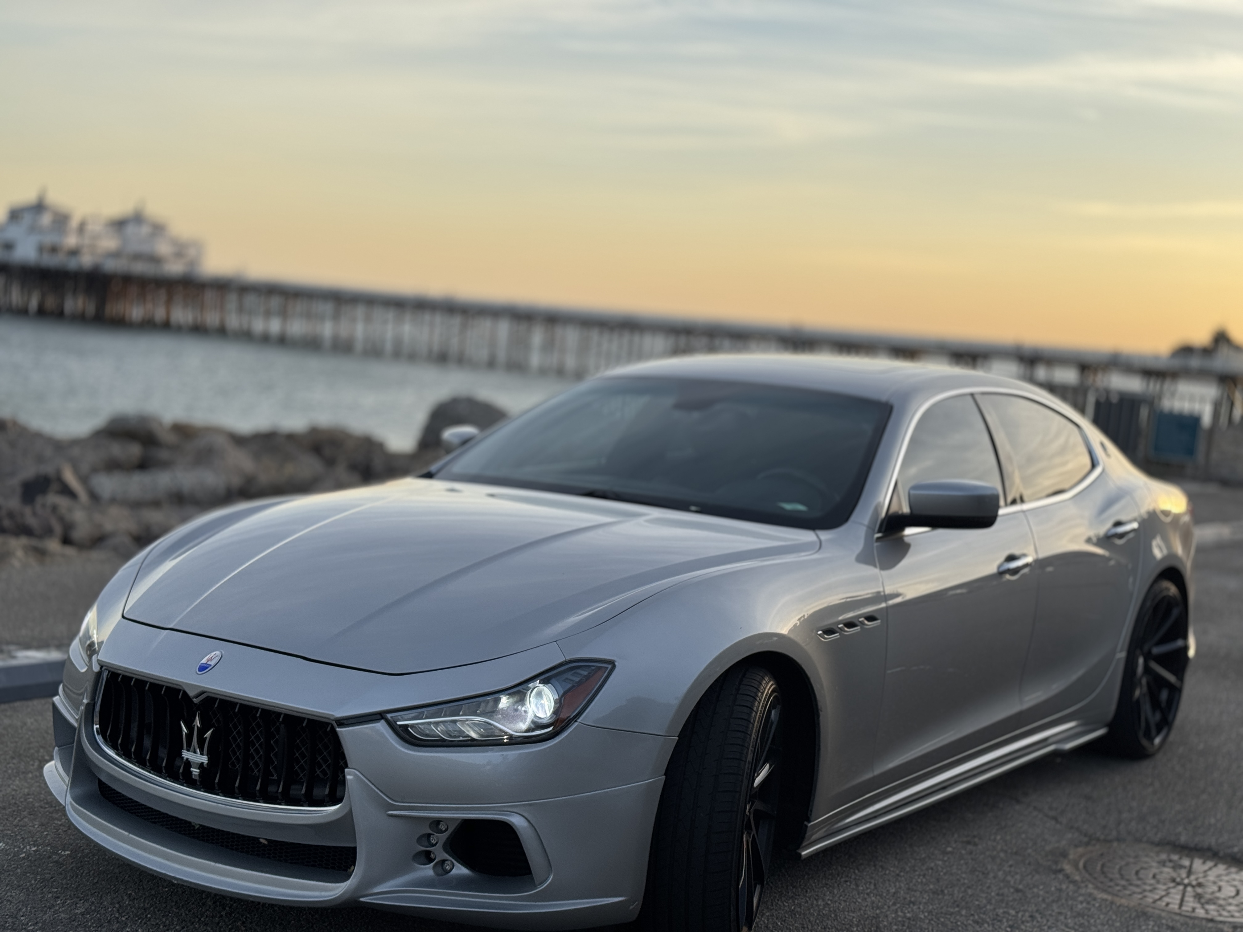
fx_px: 1724
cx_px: 622
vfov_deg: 30.3
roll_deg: -5.1
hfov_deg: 39.7
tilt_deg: -5.2
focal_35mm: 48
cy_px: 466
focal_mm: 6.76
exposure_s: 1/1818
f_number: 1.78
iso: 64
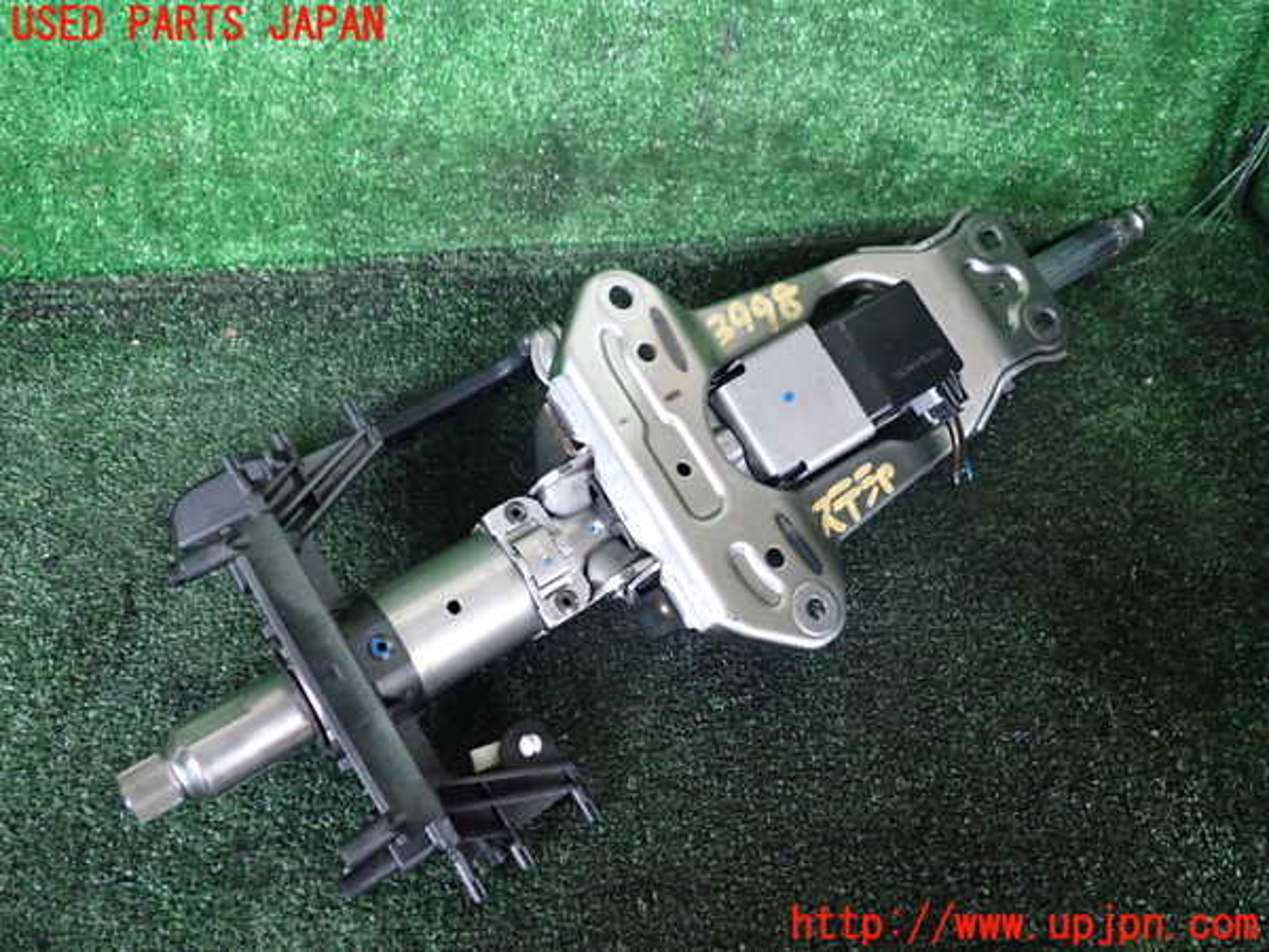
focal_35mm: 30
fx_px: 1100
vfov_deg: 46.8
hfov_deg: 60.0
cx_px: 634
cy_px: 476
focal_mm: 5.4
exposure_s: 1/30
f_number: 2.3
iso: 800
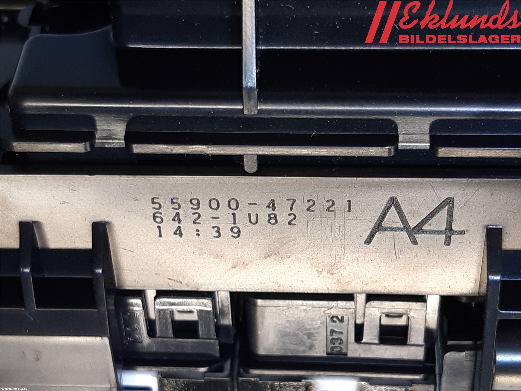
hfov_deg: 67.3
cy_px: 196
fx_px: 391
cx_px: 260
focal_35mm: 26
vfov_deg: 53.1
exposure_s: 1/50
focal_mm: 3.93
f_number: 1.7
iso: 64
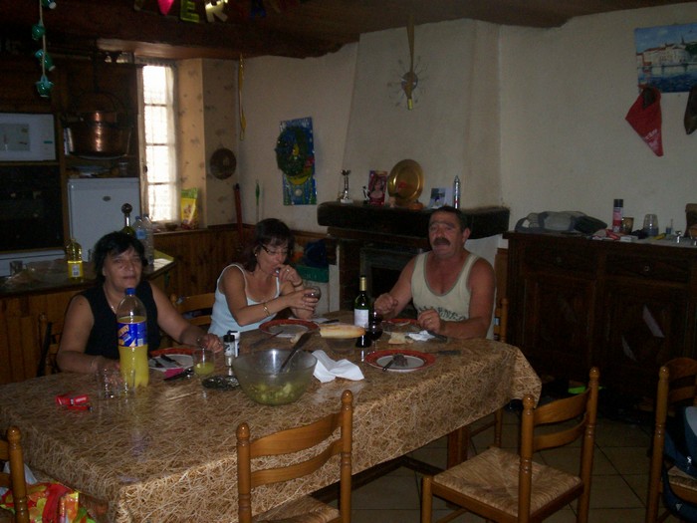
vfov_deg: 39.7
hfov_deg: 51.4
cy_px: 262
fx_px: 725
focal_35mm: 36
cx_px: 348
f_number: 4.5
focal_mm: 5.9
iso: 140
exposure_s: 1/64
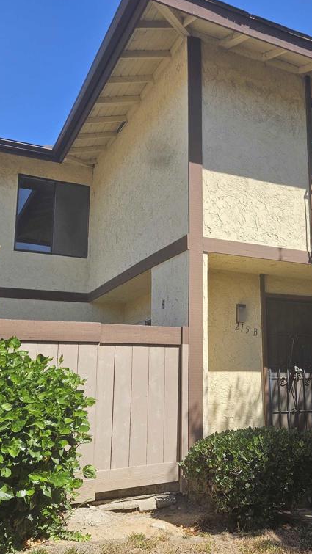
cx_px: 217
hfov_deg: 34.2
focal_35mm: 34
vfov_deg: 58.0
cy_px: 274
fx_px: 500
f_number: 1.8
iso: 25
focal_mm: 5.4
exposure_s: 1/1222
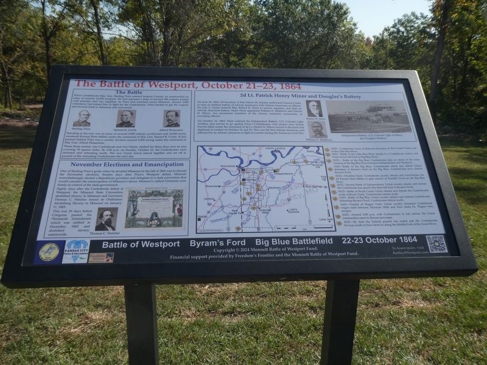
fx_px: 436
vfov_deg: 45.4
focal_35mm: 31
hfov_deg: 58.4
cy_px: 182
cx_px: 244
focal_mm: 5.4
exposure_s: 1/800
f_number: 3.5
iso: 80
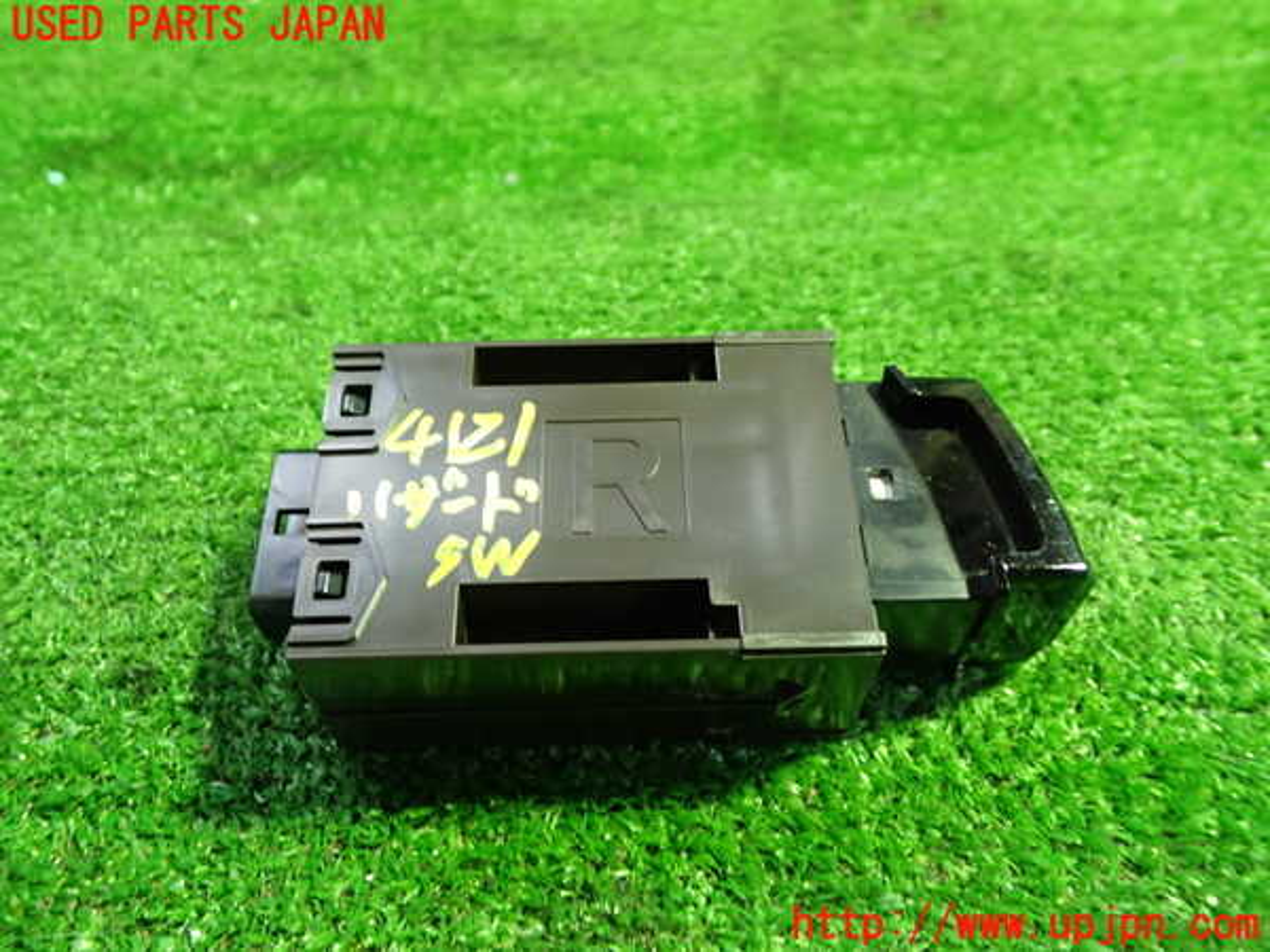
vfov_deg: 46.8
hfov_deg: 60.0
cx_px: 635
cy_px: 476
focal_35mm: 30
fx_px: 1101
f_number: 2.3
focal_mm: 5.4
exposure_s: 1/30
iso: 500
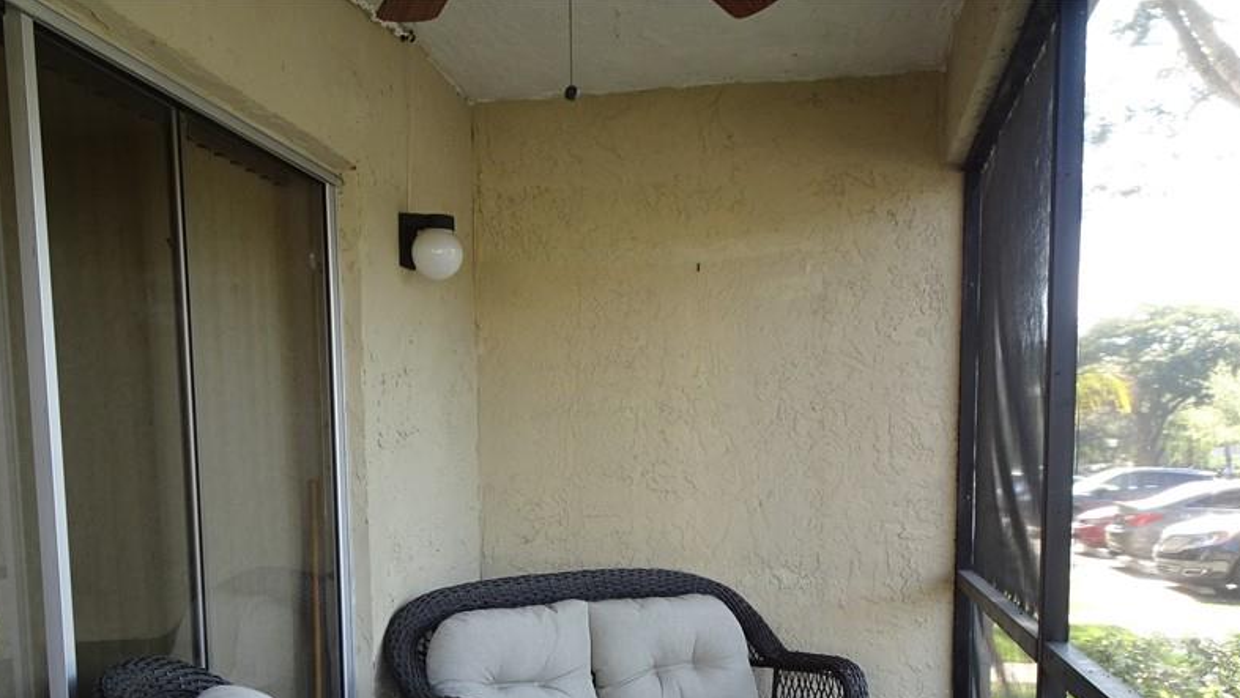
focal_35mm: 34
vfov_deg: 33.2
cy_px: 602
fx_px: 1118
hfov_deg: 58.0
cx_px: 608
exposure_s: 1/30
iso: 80
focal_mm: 4.1
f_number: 3.5
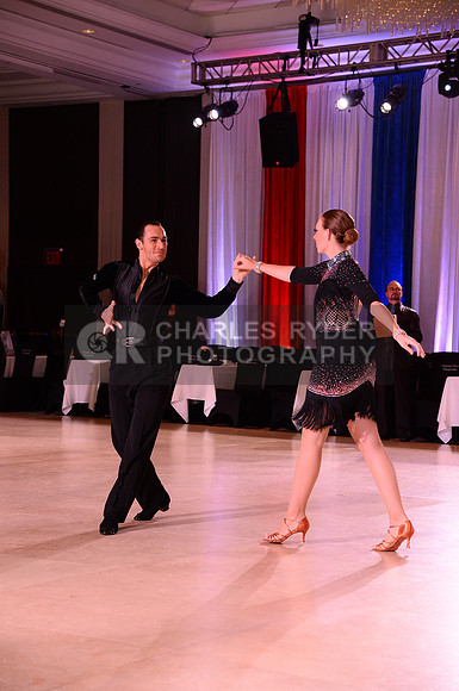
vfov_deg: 27.0
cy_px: 346
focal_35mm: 75
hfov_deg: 18.1
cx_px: 230
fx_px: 1439
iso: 2500
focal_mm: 75
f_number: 5
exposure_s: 1/250
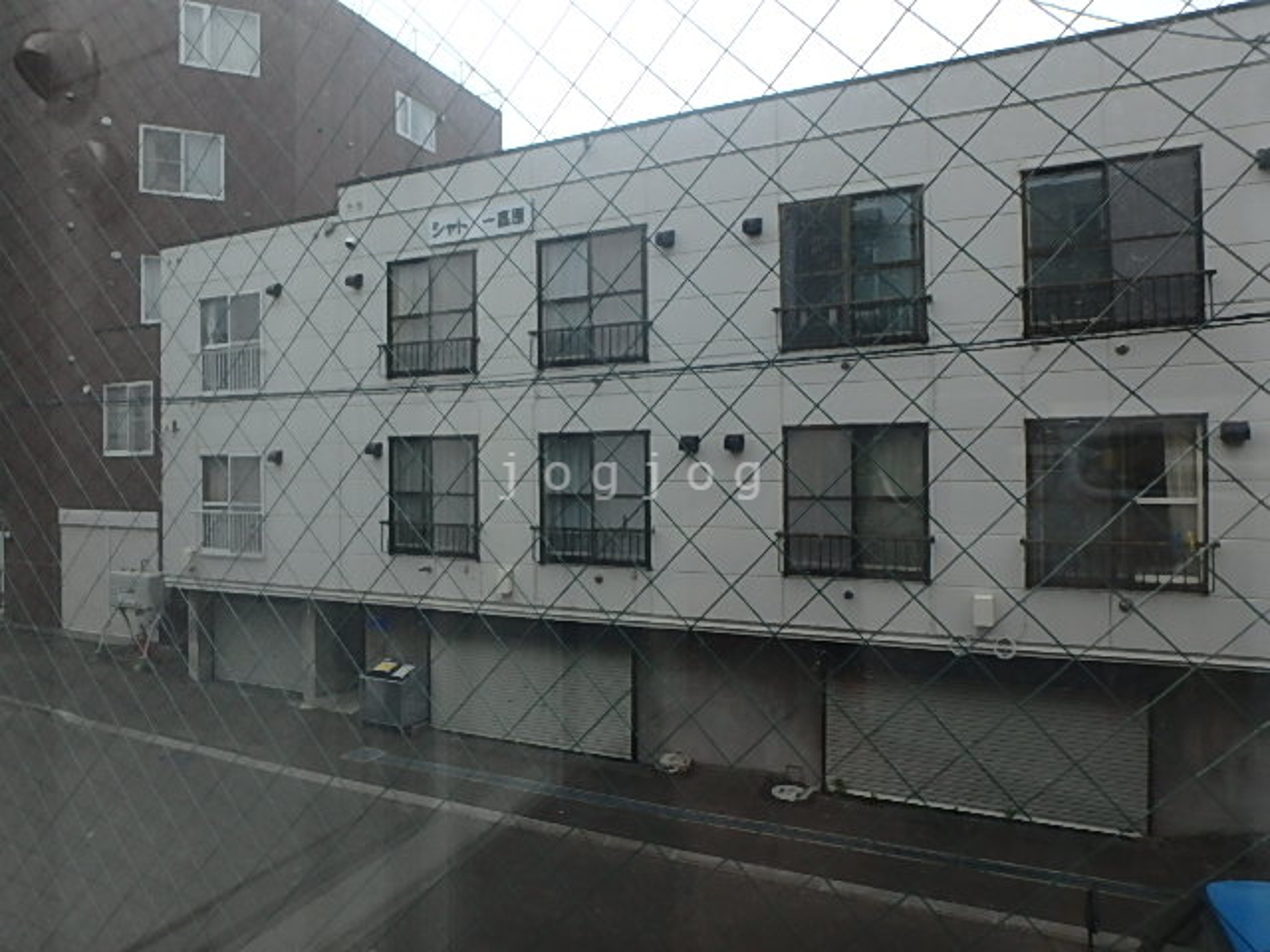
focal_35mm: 21
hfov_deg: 79.0
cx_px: 635
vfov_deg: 63.4
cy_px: 476
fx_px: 770
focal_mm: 3.7
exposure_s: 1/800
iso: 125
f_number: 3.5
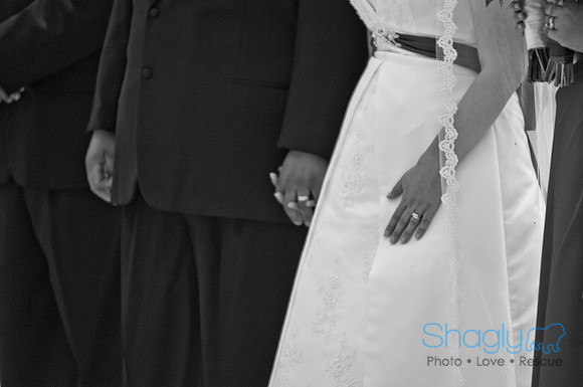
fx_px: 4852
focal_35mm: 300
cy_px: 194
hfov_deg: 6.9
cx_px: 292
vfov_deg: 4.6
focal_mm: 200
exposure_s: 1/100
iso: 400
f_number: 2.8
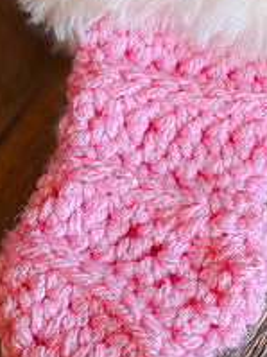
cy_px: 117
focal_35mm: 167
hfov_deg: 8.9
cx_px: 188
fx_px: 1719
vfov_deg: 11.8
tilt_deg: -60.7
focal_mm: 6
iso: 80
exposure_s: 1/122
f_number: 2
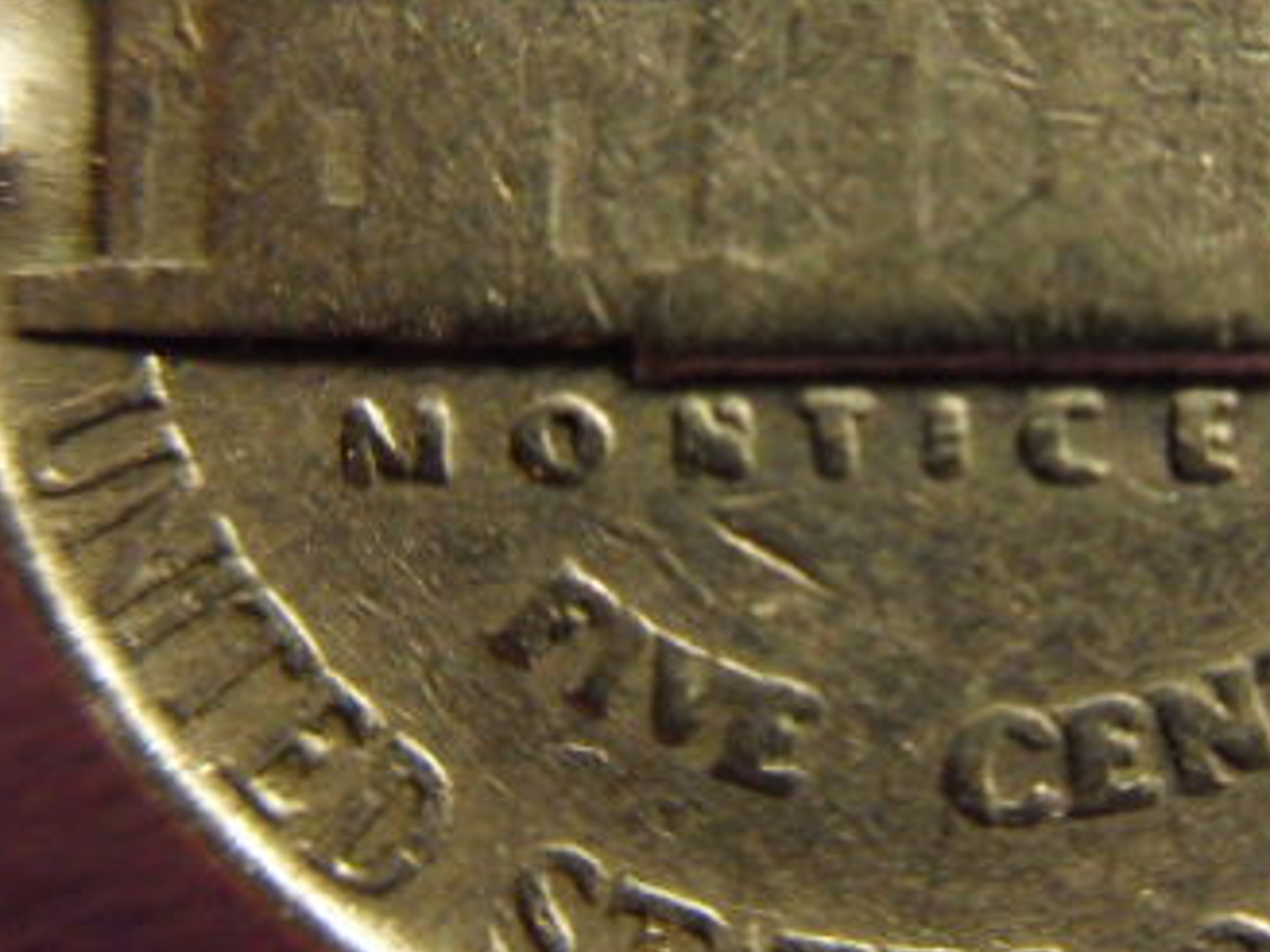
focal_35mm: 64
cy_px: 310
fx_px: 2348
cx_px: 933
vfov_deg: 22.8
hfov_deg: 29.8
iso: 400
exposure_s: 1/15
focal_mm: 6.3
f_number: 3.5
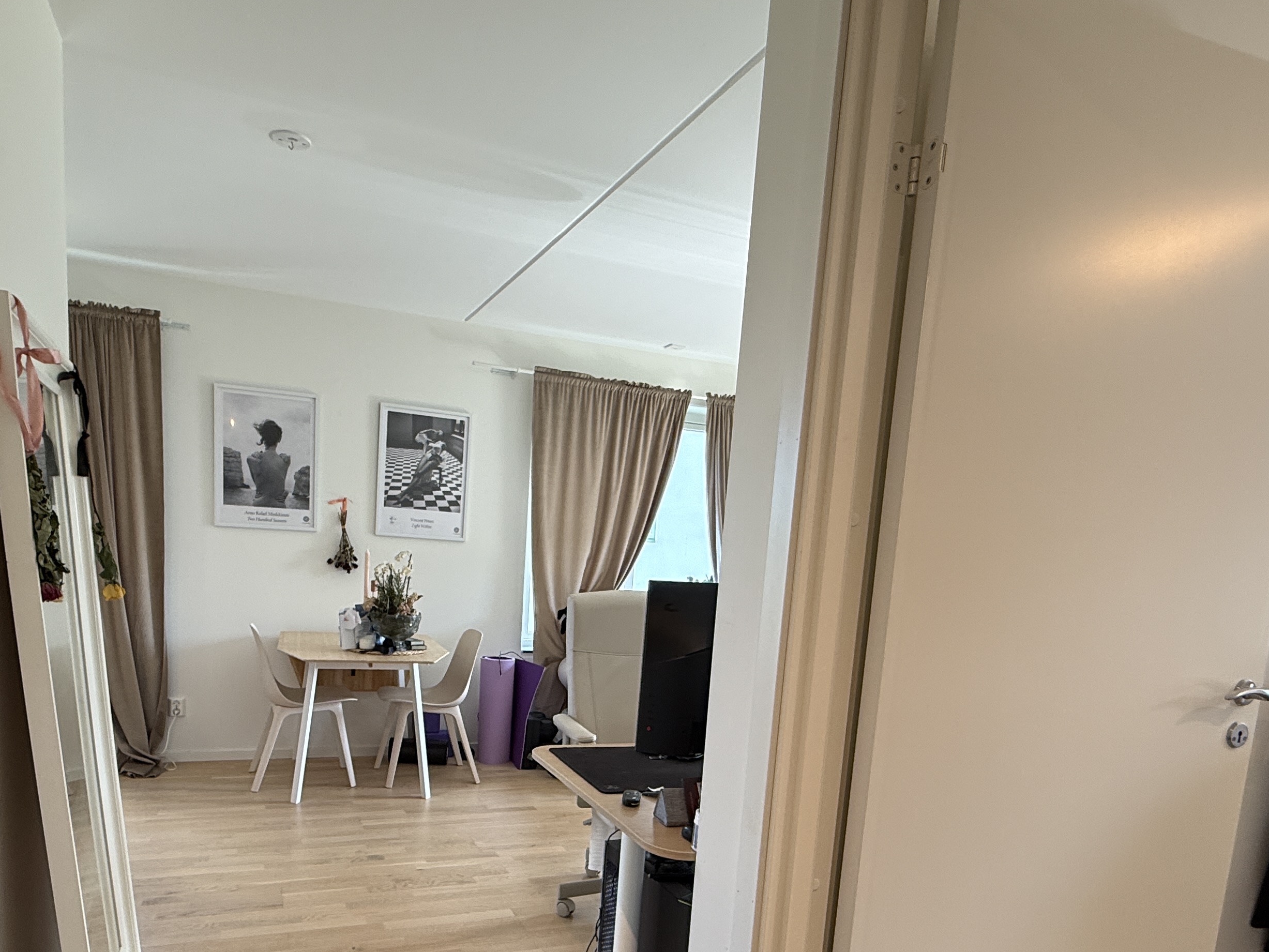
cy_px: 668
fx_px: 843
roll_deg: -3.2
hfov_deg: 73.7
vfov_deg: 57.0
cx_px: 562
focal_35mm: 23
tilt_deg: -7.2
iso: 125
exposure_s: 1/100
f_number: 2.2
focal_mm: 2.22
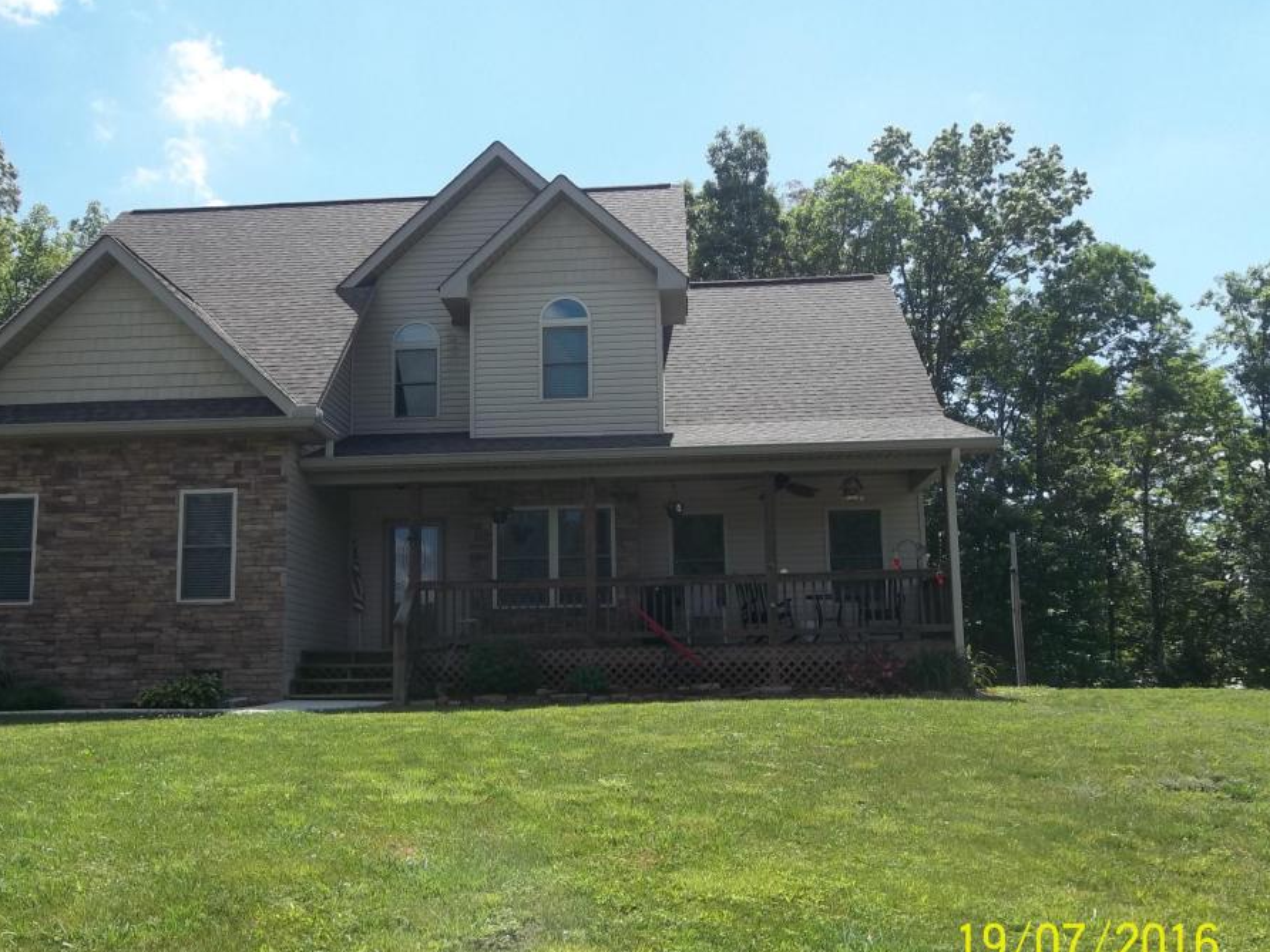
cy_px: 529
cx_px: 564
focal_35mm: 31
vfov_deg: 45.4
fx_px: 1137
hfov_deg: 58.2
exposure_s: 1/125
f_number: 8.9
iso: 80
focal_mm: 4.9
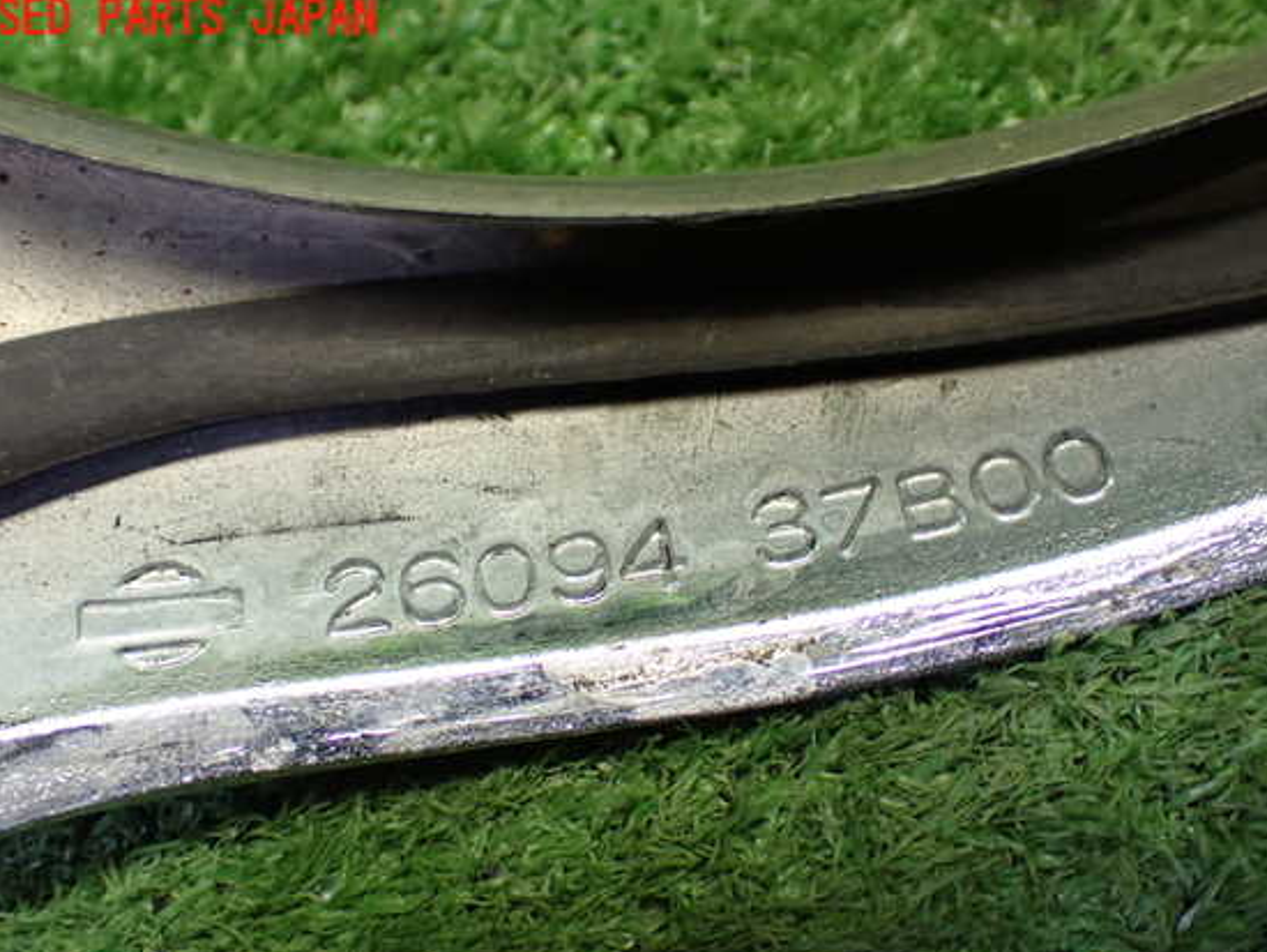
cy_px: 509
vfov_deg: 30.3
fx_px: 1758
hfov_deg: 39.6
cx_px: 650
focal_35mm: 48
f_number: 2.9
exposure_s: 1/80
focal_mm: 7.84
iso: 800
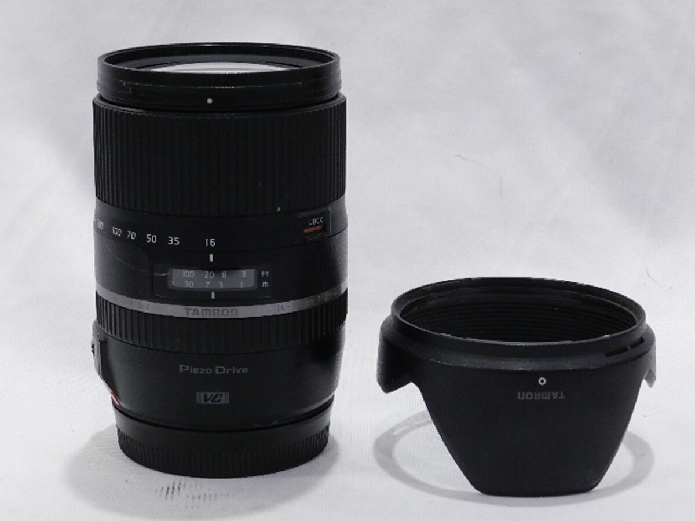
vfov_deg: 17.6
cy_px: 260
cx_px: 348
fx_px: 1687
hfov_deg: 23.3
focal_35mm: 84
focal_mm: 14.9
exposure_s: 1/60
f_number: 4.4
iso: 800
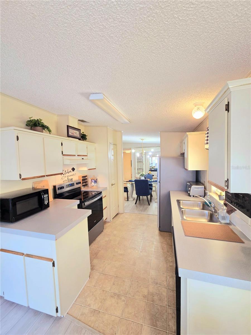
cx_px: 126
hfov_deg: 89.9
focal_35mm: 13
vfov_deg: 106.2
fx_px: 126
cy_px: 168
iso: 200
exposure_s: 1/60.2
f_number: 2.2
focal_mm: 2.2
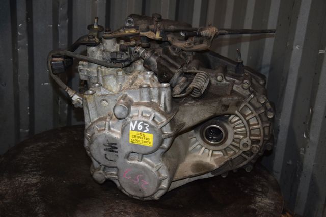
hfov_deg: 41.1
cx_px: 163
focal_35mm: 48
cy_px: 108
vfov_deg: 28.0
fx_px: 434
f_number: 5
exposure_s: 1/60
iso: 800
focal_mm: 32
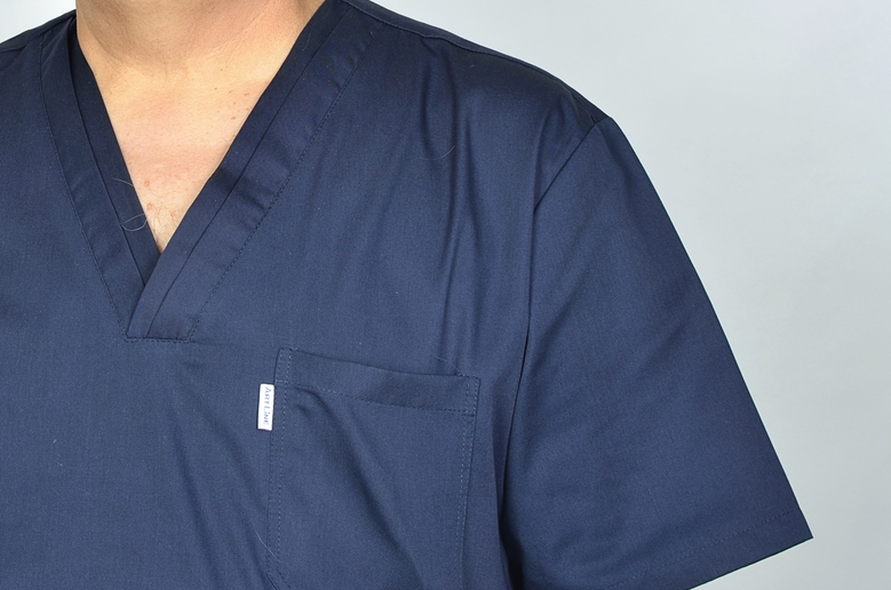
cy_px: 87
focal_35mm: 157
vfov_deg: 8.7
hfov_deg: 13.0
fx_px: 3878
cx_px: 176
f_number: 10
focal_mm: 50
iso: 100
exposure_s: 1/160
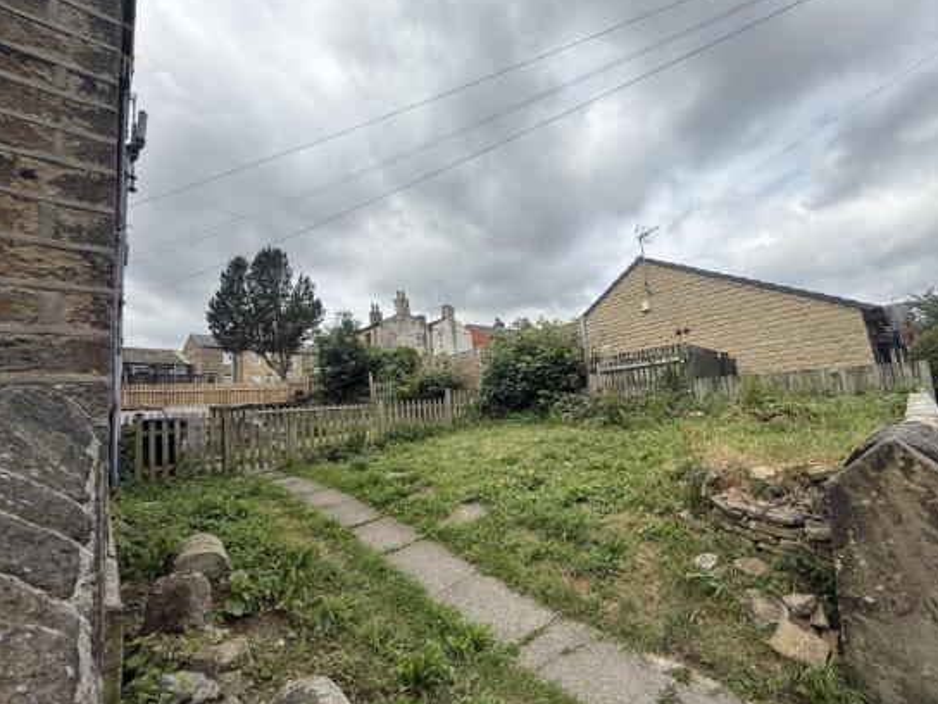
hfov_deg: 98.1
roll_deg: +5.4
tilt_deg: +7.8
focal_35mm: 15
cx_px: 485
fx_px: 406
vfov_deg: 81.7
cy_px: 367
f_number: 2.2
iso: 50
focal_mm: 2.22
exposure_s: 1/1656
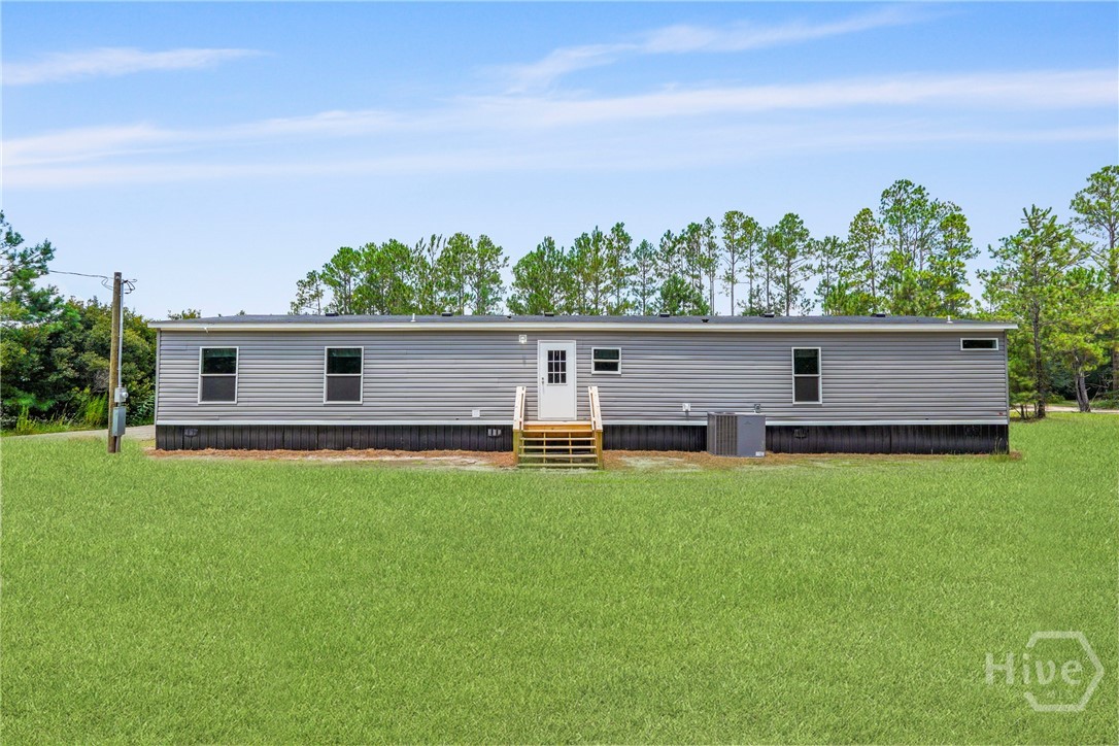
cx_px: 560
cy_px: 373
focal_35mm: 16
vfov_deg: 73.7
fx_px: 497
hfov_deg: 96.7
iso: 320
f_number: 9
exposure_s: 1/400
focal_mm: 16
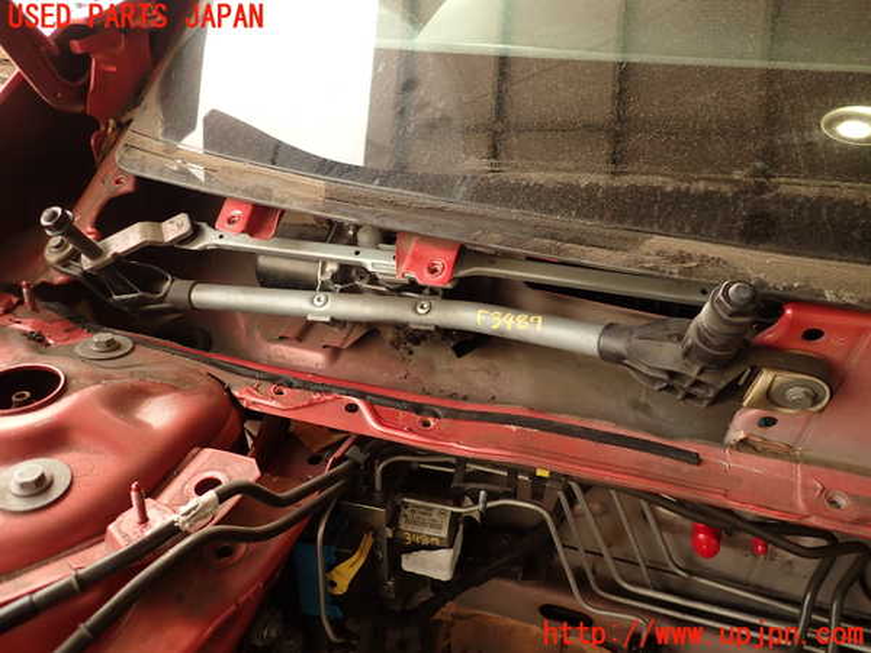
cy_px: 326
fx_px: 629
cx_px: 436
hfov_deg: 69.4
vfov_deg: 54.9
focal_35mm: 25
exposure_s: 1/60
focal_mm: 4.5
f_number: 2
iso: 100
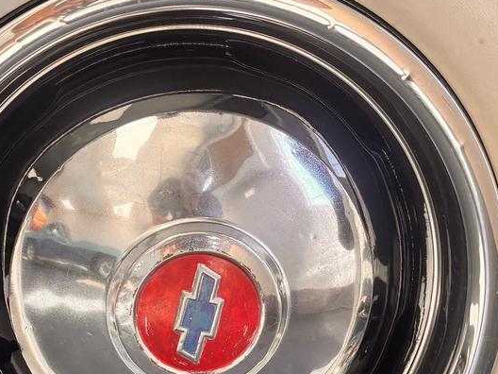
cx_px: 208
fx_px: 906
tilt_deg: -16.4
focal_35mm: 63
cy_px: 261
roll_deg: -0.7
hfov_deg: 30.7
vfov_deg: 23.1
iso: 50
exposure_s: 1/120
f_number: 1.6
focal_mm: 5.96
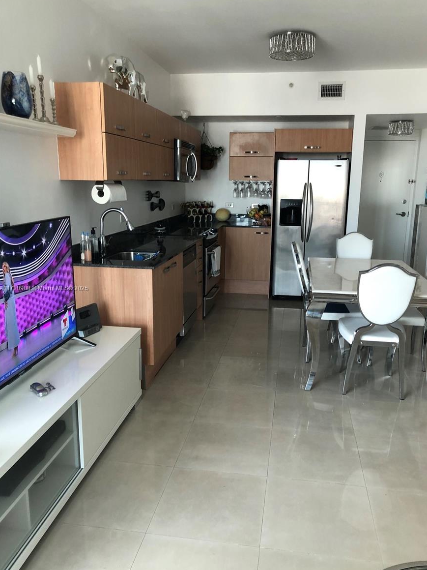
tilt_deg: -11.7
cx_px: 219
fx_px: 477
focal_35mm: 29
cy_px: 289
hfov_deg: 48.2
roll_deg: -0.1
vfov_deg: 61.7
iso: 40
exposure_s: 1/20
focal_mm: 3.99
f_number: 1.8
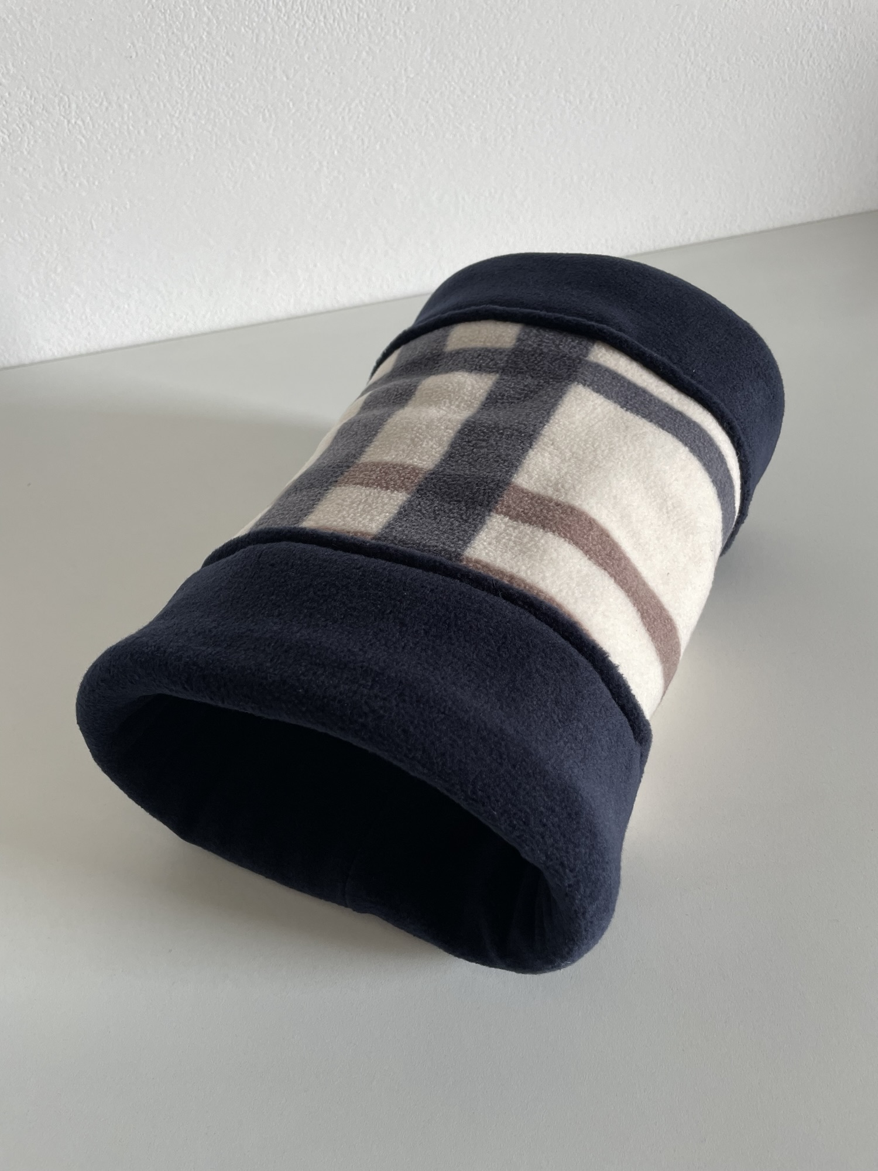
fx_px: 879
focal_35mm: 26
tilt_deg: -43.7
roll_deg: +4.8
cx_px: 439
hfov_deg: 53.1
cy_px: 586
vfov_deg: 67.3
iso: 80
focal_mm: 4.2
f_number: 1.6
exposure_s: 1/121
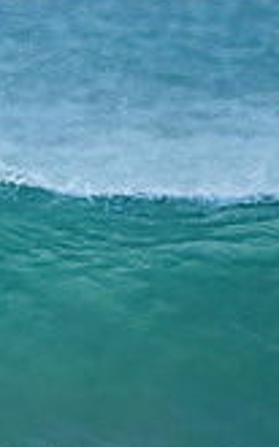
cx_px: -214
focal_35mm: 2873
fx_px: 34983
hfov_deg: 0.5
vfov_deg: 0.7
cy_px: 446
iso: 5600
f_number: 11
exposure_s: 1/1600
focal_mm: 800
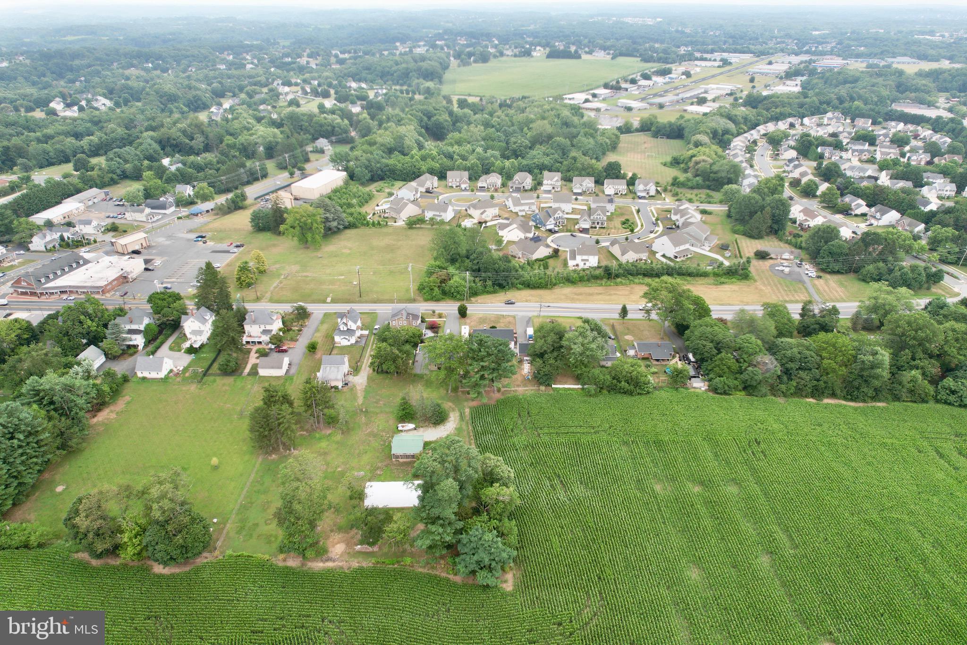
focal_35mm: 22
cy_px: 322
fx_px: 591
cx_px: 484
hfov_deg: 78.6
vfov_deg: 57.2
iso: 100
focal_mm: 8.38
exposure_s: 1/320
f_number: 2.8
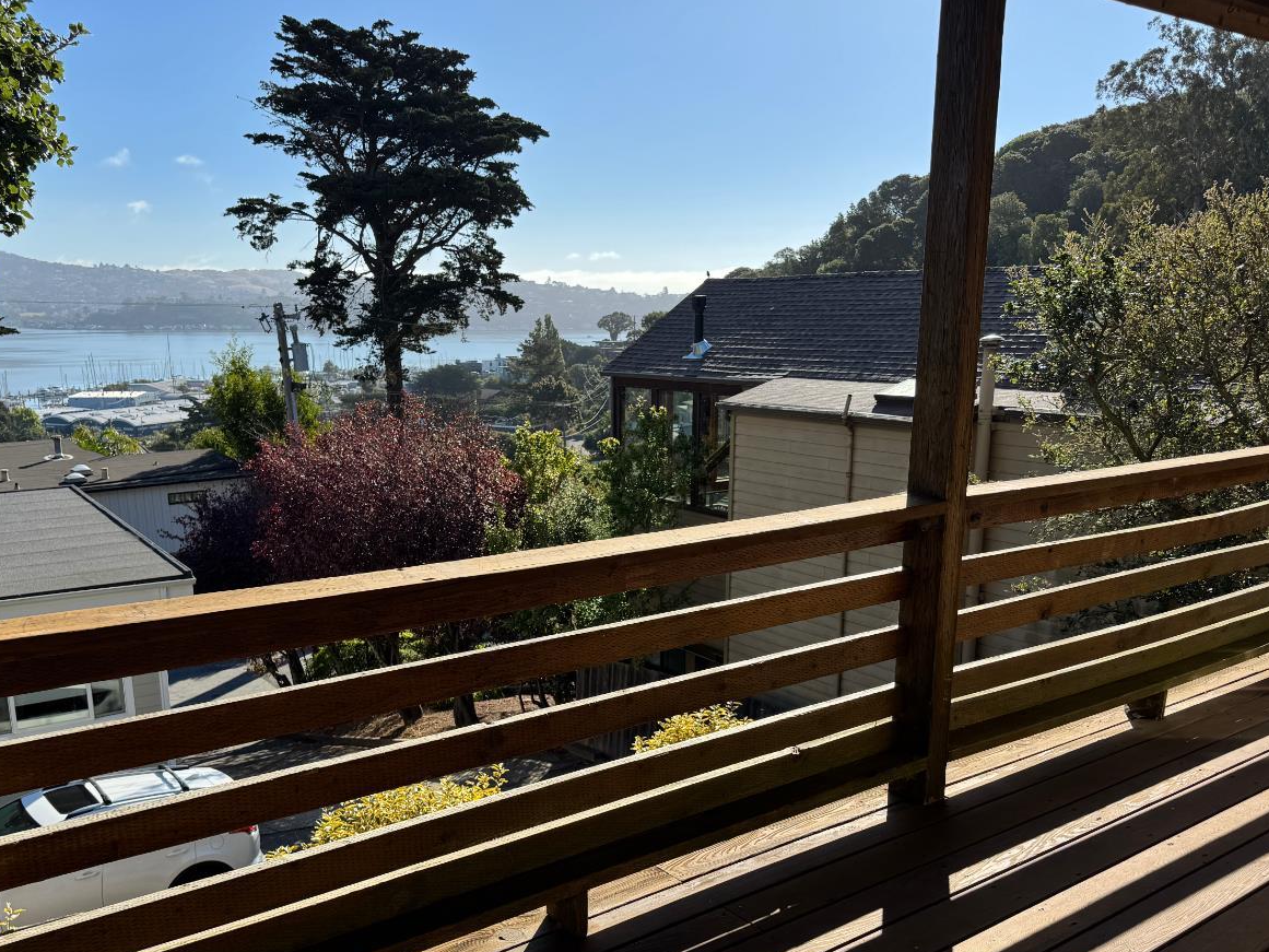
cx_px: 597
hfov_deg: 58.3
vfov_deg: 45.1
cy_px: 595
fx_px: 1137
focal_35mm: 31
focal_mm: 6.76
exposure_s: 1/2506
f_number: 1.78
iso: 80
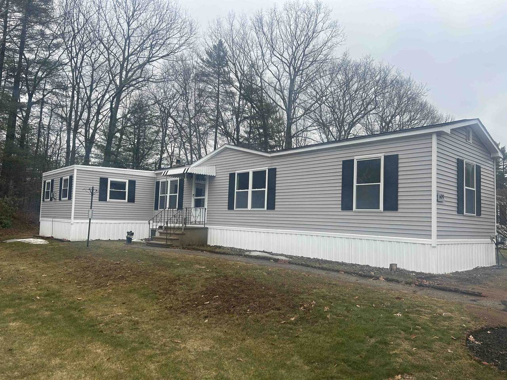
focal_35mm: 26
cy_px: 190
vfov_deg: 53.1
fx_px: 381
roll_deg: -1.9
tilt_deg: +6.0
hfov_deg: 67.3
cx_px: 254
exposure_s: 1/924
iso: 50
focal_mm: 5.7
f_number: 1.5
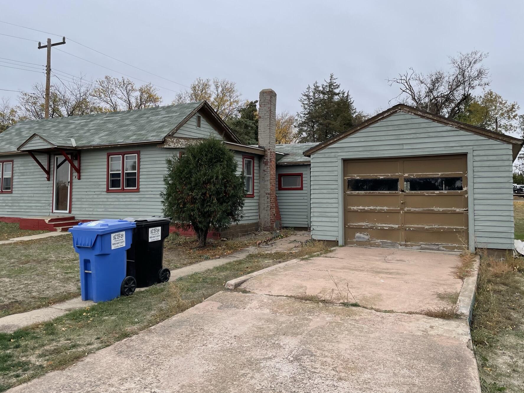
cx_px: 241
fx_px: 454
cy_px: 179
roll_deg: +0.7
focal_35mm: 30
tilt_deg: +3.3
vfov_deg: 46.7
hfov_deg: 59.9
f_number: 1.6
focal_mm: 4.2
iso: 32
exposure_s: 1/1383
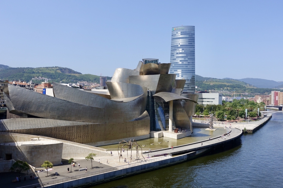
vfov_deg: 40.0
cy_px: 94
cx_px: 142
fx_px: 259
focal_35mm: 33
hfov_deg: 57.2
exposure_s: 1/500
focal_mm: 12.2
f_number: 5.6
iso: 125
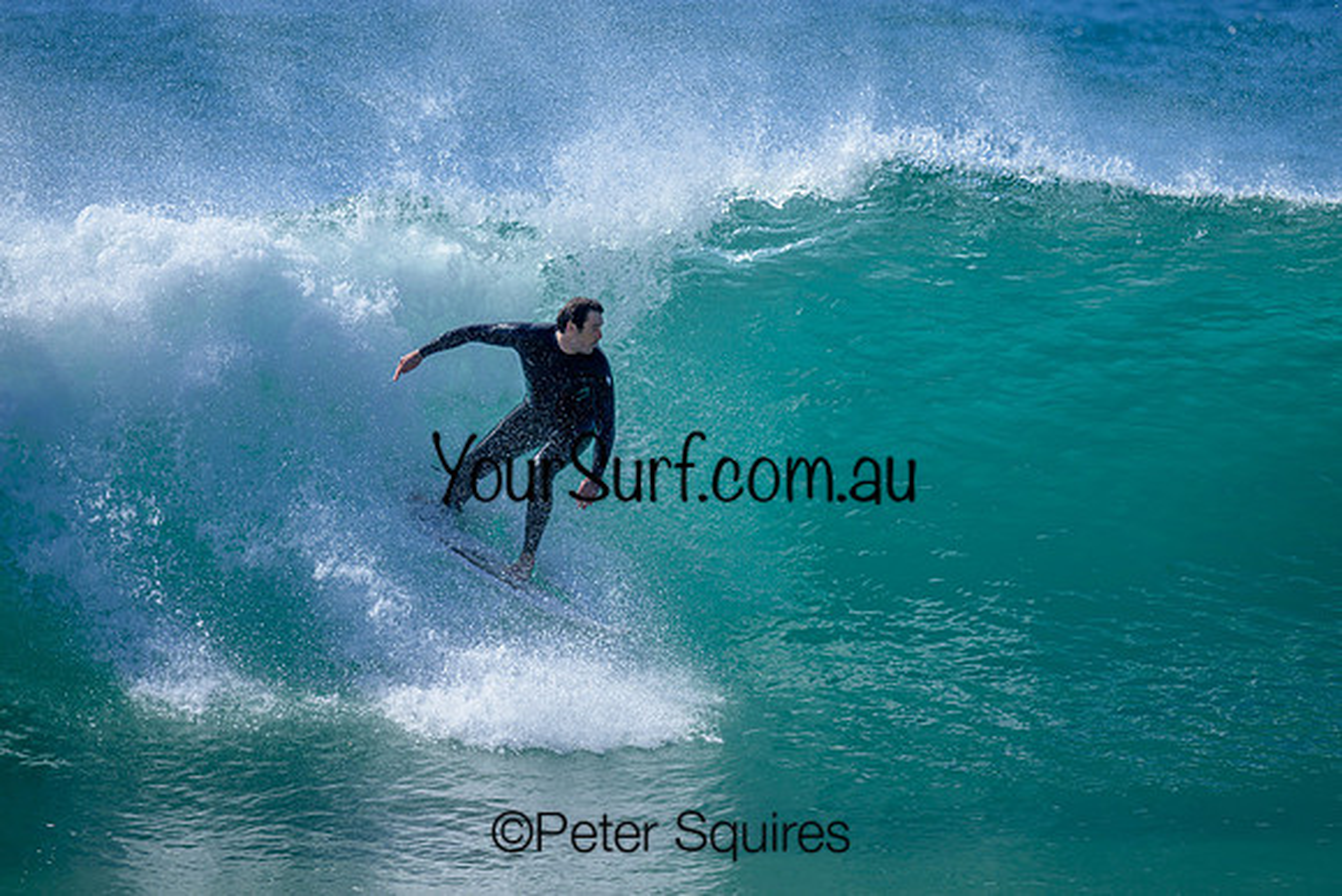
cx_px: 671
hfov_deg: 2.6
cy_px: 448
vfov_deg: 1.7
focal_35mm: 800
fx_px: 29828
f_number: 6.3
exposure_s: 1/2000
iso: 280
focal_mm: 800
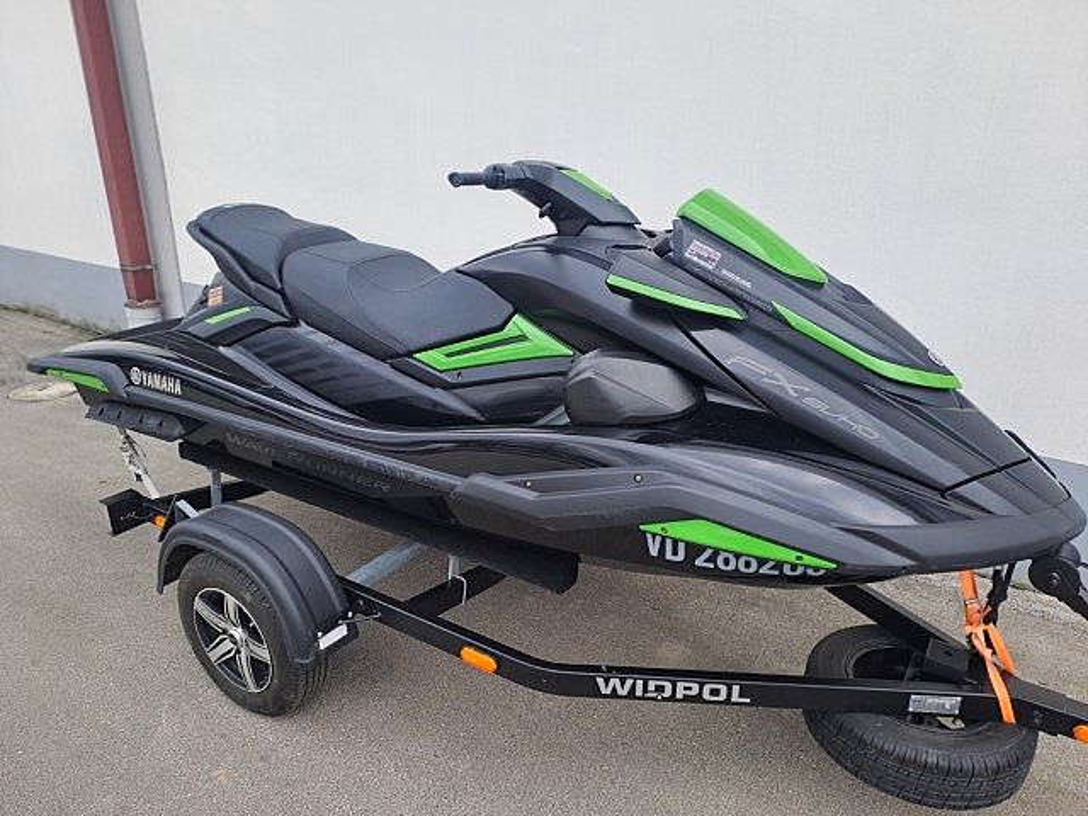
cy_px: 408
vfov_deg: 54.9
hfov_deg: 69.4
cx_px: 544
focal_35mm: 25
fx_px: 786
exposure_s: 1/176
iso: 32
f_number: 1.8
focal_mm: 4.65
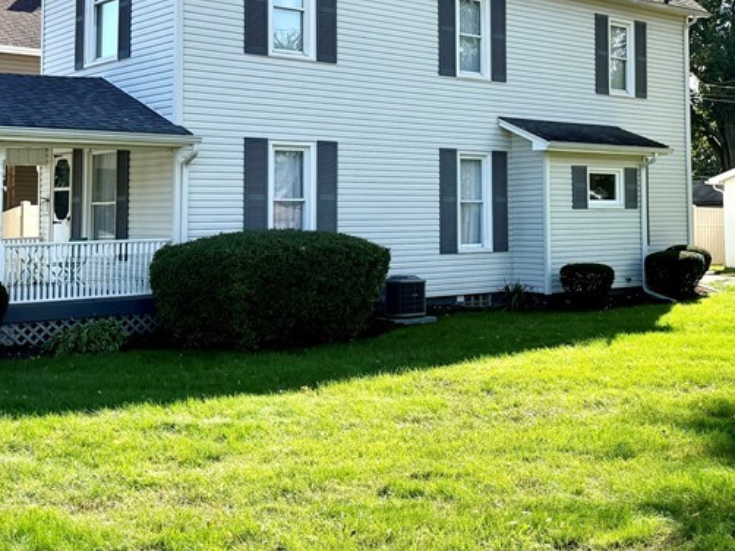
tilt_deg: +3.9
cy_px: 144
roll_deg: +0.6
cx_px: 529
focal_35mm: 49
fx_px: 1040
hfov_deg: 38.2
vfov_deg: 29.2
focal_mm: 6.76
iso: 100
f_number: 1.78
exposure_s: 1/3953
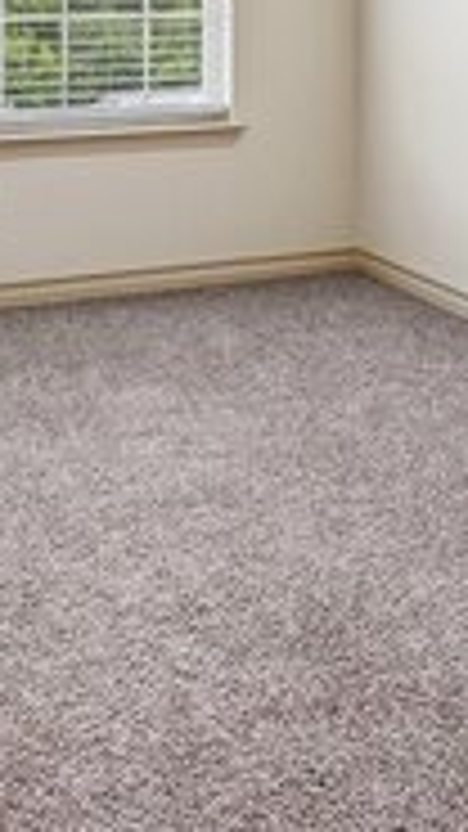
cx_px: 234
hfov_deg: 20.1
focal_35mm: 60
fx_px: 1320
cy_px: -47
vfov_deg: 31.6
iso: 400
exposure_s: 1/25
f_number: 8
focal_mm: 16.5
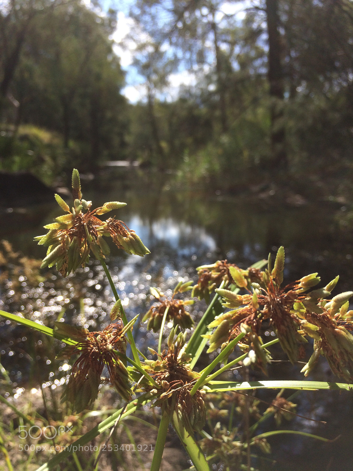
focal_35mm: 29
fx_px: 394
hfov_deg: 48.2
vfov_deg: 61.7
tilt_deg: -10.6
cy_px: 236
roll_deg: +0.2
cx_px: 176
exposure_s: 1/1520
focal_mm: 4.15
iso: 32
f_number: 2.2
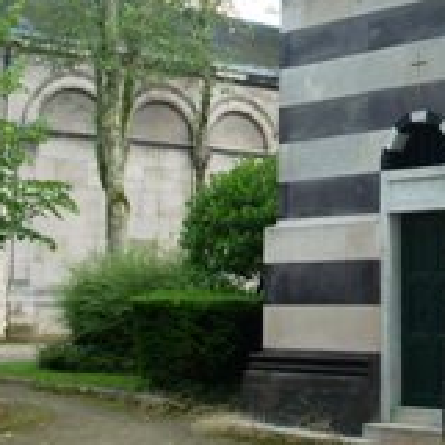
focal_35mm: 81
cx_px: 456
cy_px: 41
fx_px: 1178
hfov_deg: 20.6
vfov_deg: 20.9
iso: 64
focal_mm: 6.2
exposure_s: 1/162
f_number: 2.8
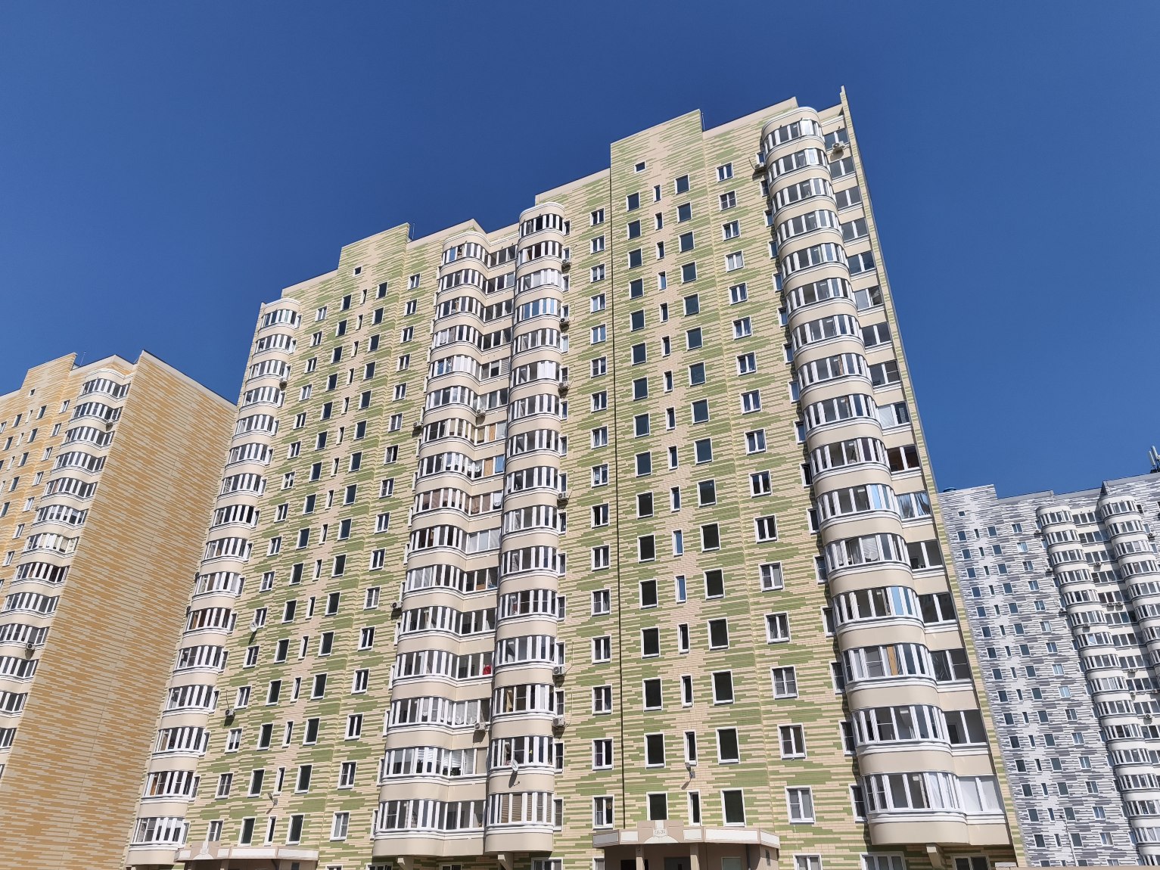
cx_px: 580
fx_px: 771
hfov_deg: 73.9
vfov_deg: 58.9
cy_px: 435
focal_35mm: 23
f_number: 1.7
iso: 80
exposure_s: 1/3918
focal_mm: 5.35
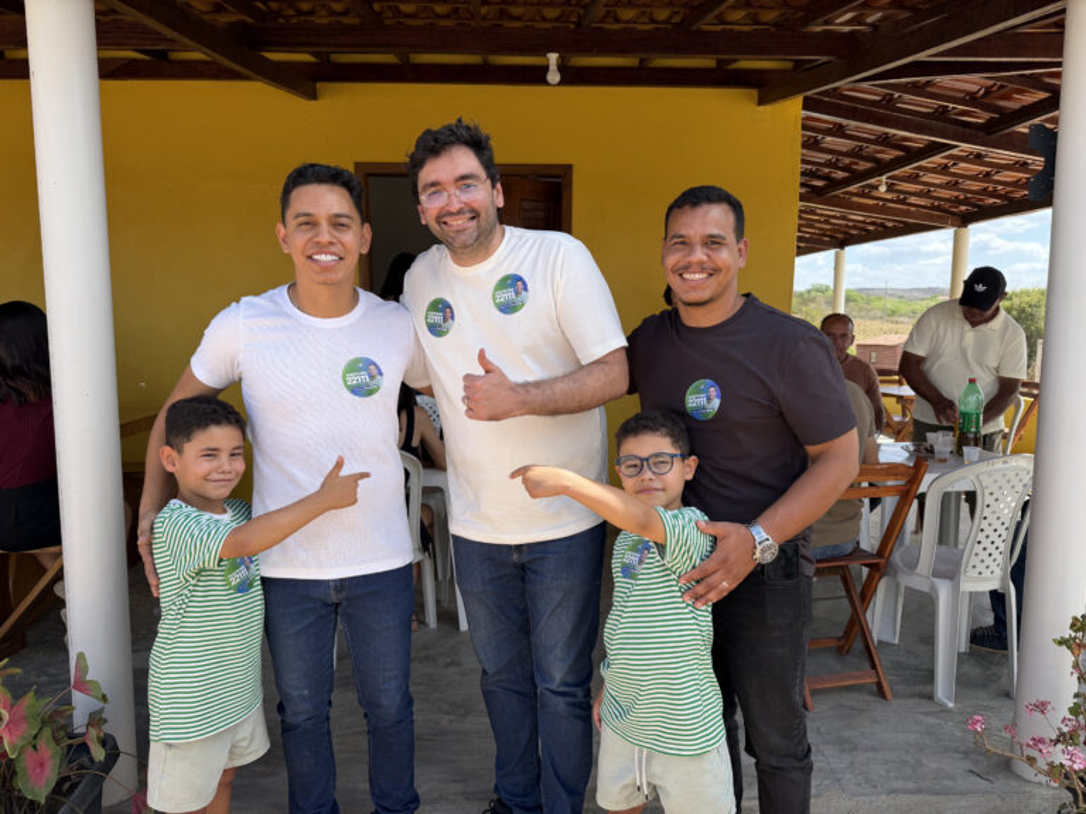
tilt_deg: -7.3
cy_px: 407
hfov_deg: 71.6
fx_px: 753
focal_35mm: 24
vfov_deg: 56.8
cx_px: 543
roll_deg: +0.4
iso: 100
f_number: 1.78
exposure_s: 1/2053
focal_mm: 6.76
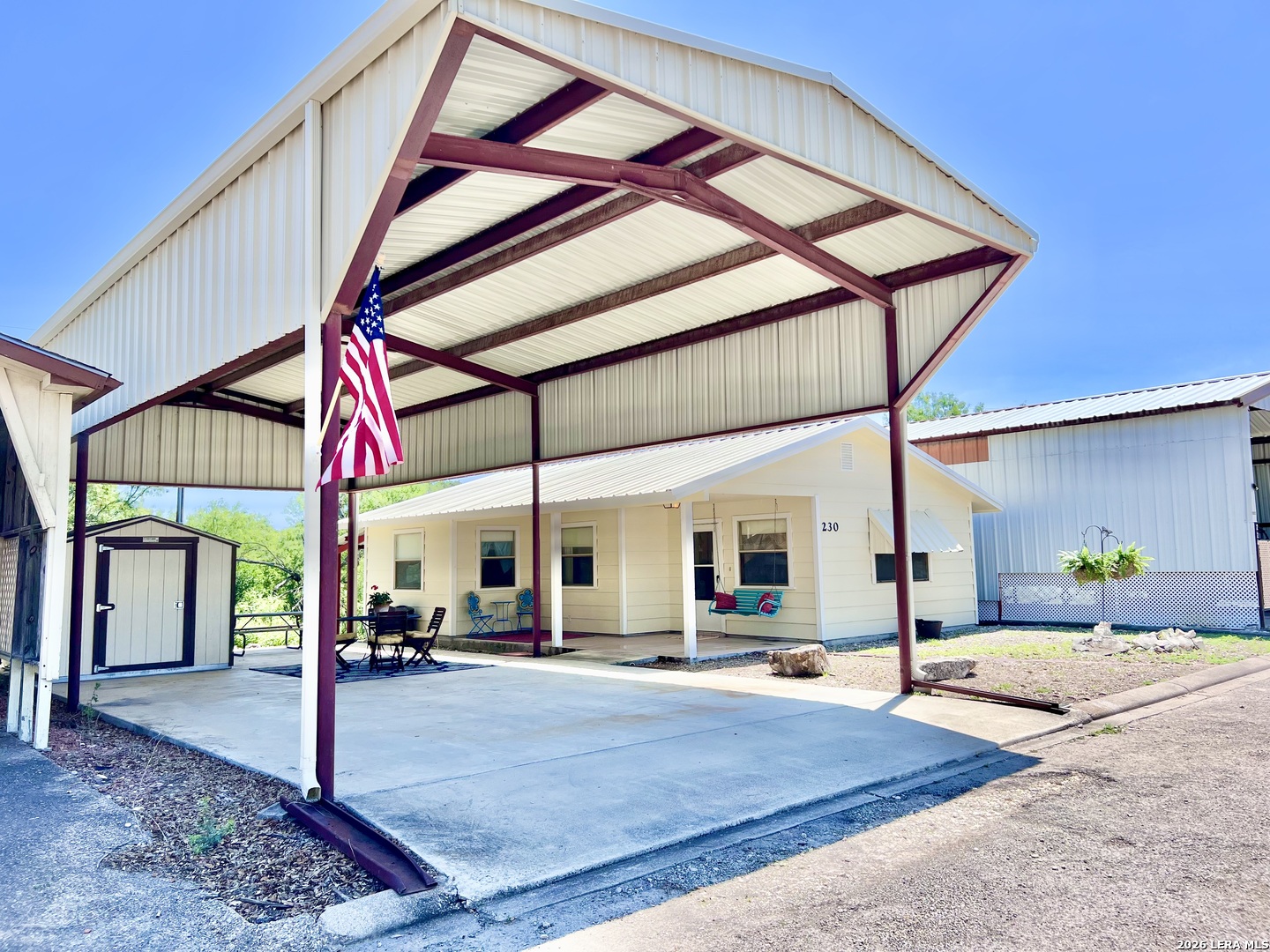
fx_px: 954
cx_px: 635
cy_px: 476
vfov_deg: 53.1
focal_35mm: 26
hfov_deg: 67.3
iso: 50
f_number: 1.5
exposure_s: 1/2841
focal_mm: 5.7
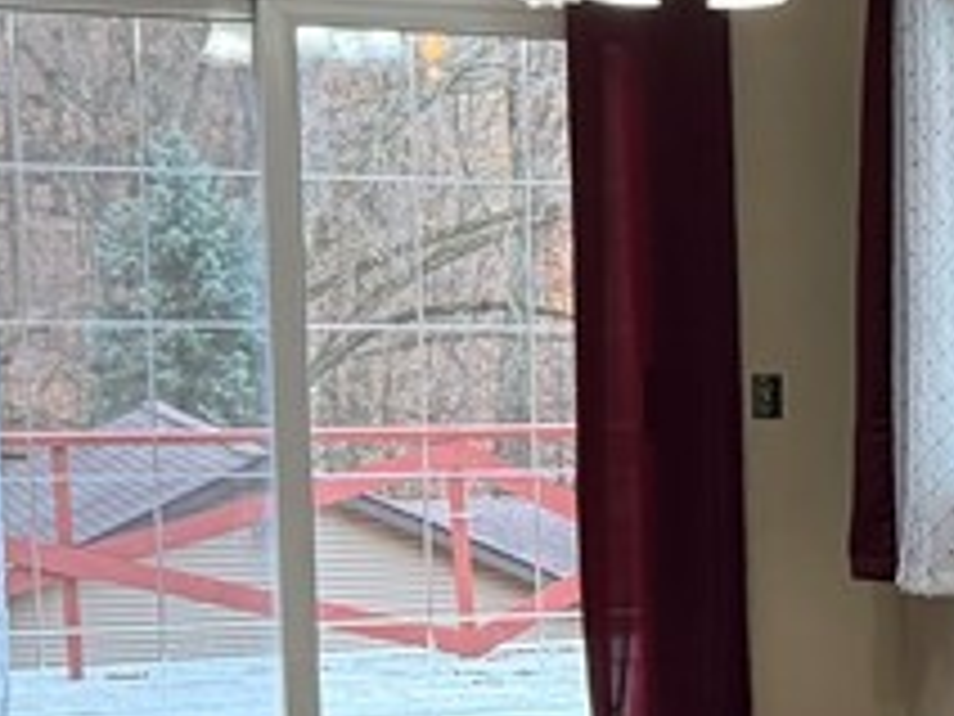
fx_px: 3197
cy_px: 635
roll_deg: -1.3
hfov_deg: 14.1
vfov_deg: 12.7
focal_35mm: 116
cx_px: 1953
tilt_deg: -7.9
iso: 200
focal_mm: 6.76
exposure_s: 1/122
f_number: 1.78
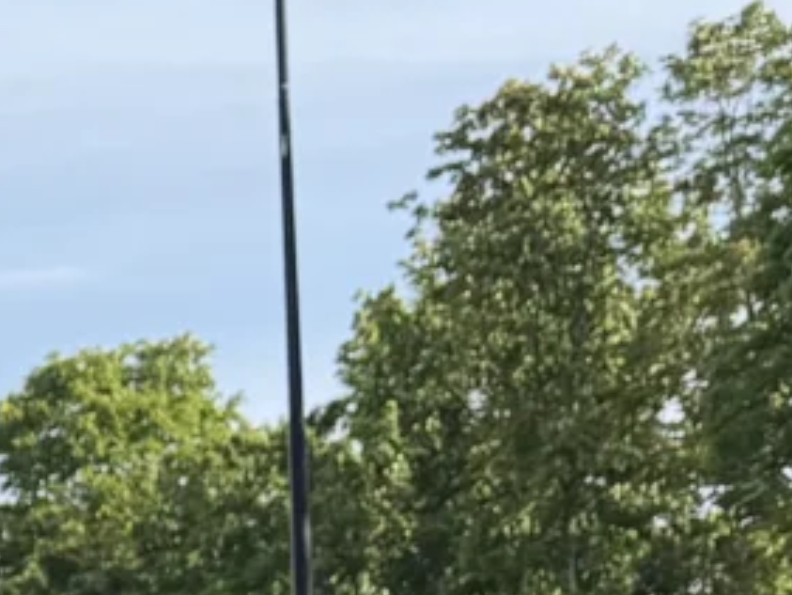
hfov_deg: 10.2
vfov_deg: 8.6
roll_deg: +2.0
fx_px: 3754
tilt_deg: +0.4
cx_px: -1209
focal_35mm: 164
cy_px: 1179
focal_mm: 6.76
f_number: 1.78
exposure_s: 1/3145
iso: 80
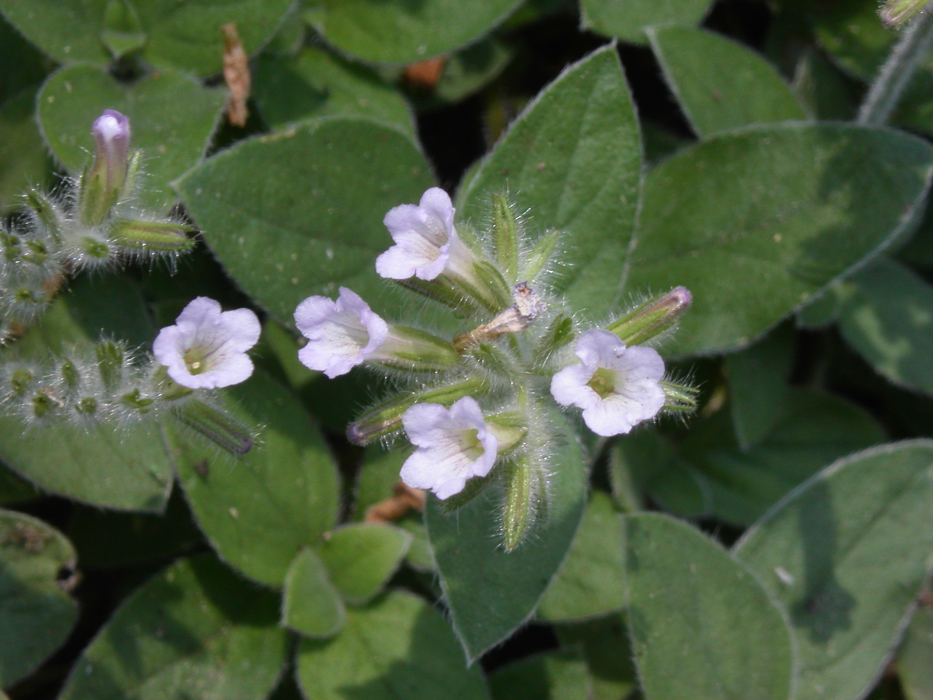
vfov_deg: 13.0
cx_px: 466
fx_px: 3073
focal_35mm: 114
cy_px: 350
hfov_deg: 17.3
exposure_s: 1/30
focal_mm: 23.4
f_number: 8
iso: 107
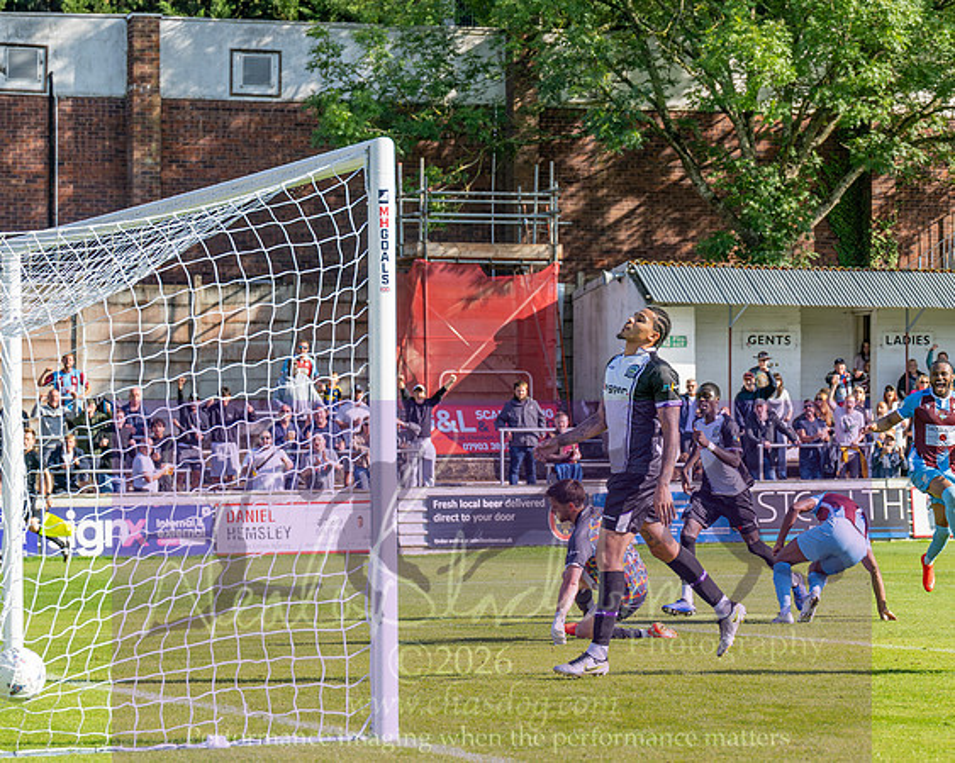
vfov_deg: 10.7
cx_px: 641
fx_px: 4075
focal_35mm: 144
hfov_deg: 13.3
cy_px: 438
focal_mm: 70
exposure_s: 1/2500
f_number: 4
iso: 400
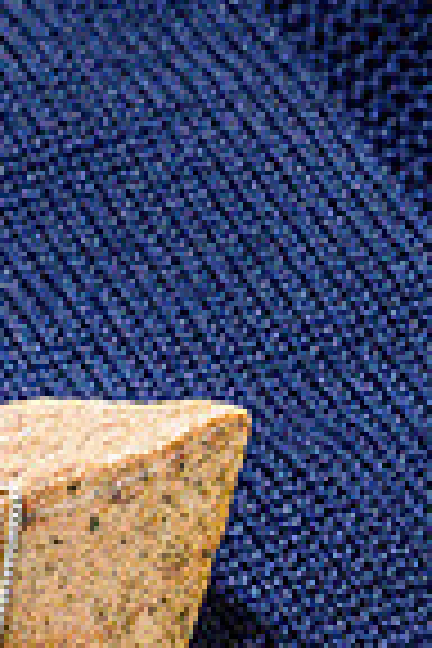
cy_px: 646
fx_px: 5076
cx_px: -824
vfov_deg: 7.3
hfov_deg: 4.7
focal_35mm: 282
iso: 8000
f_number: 8
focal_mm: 70
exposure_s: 1/200
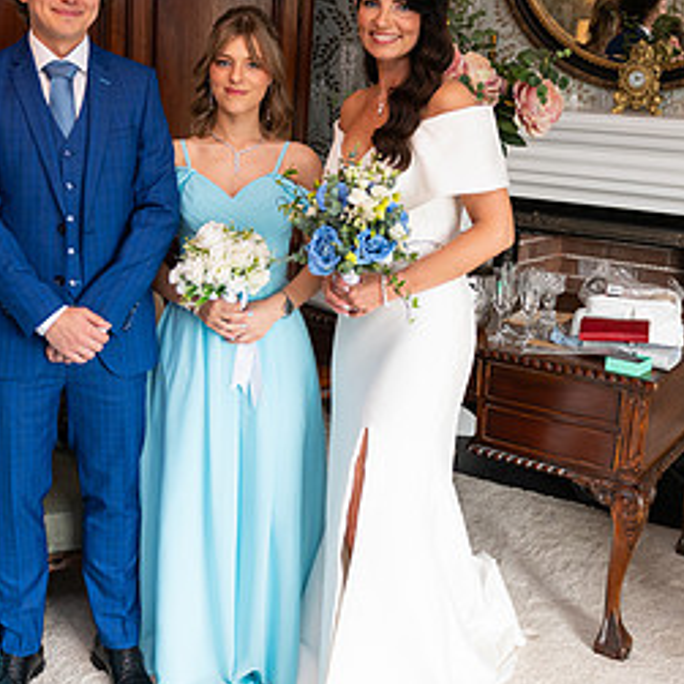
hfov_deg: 33.2
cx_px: 240
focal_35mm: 51
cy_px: 301
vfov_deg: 33.4
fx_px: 1140
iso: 500
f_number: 3.5
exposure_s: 1/160
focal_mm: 26
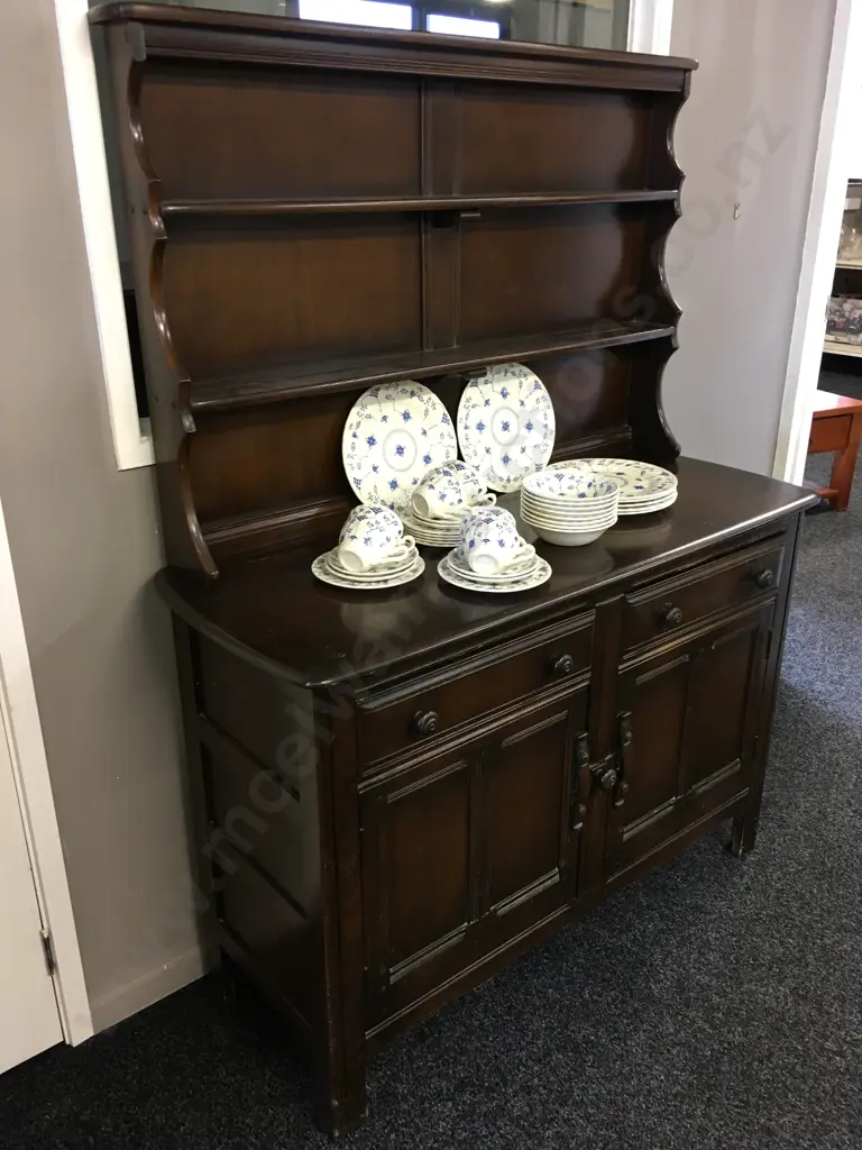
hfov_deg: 48.2
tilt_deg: -20.1
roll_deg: -1.4
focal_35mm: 29
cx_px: 431
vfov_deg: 61.7
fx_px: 963
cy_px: 575
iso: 80
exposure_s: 1/17
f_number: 2.2
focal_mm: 4.15
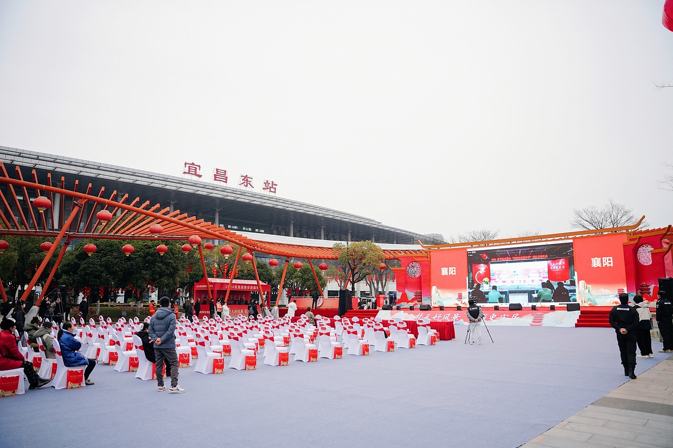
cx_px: 336
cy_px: 224
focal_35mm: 24
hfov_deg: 73.8
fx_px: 449
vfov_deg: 53.1
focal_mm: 24
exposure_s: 1/320
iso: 125
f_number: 2.8
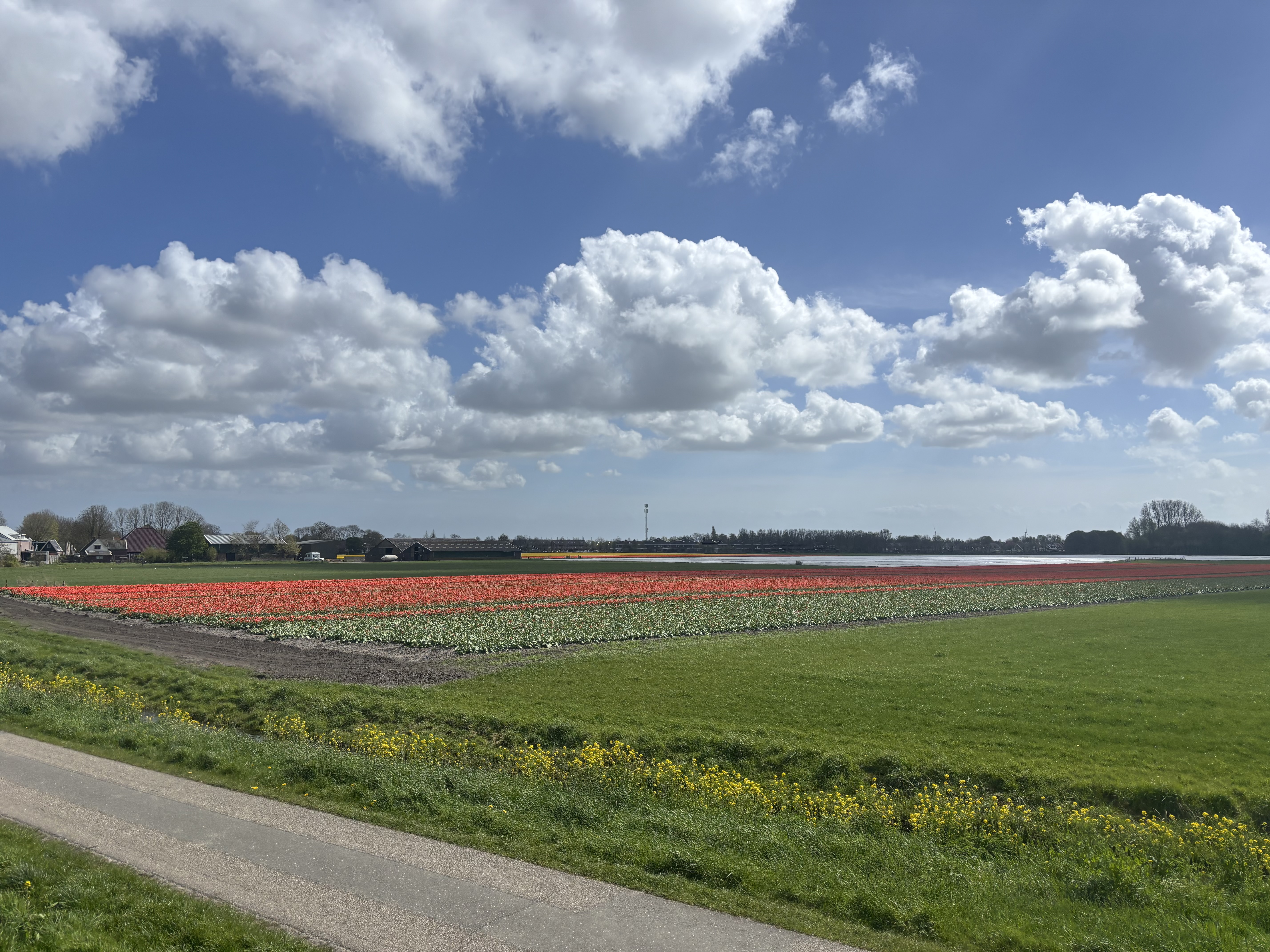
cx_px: 635
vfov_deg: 53.1
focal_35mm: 26
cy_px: 476
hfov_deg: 67.3
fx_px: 954
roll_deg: +0.6
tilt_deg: +3.3
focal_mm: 5.96
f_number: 1.6
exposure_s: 1/8333
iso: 50
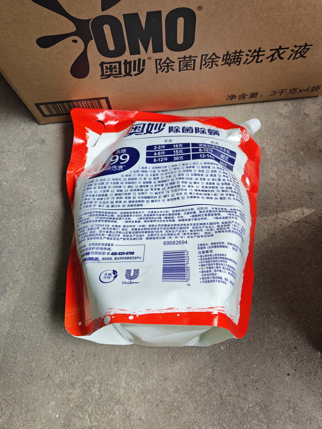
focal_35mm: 24
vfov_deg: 71.6
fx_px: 298
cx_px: 161
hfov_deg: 56.8
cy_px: 214
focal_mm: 5.52
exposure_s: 1/190
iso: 50
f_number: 1.9
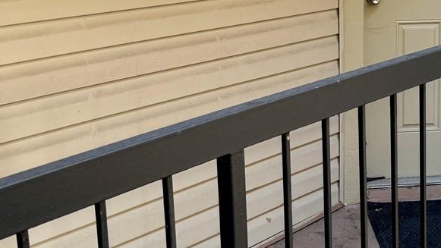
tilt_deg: -11.7
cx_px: 375
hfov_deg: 28.5
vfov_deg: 16.7
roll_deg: +0.3
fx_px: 842
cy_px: 76
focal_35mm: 72
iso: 100
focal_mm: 6.76
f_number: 1.78
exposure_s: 1/121
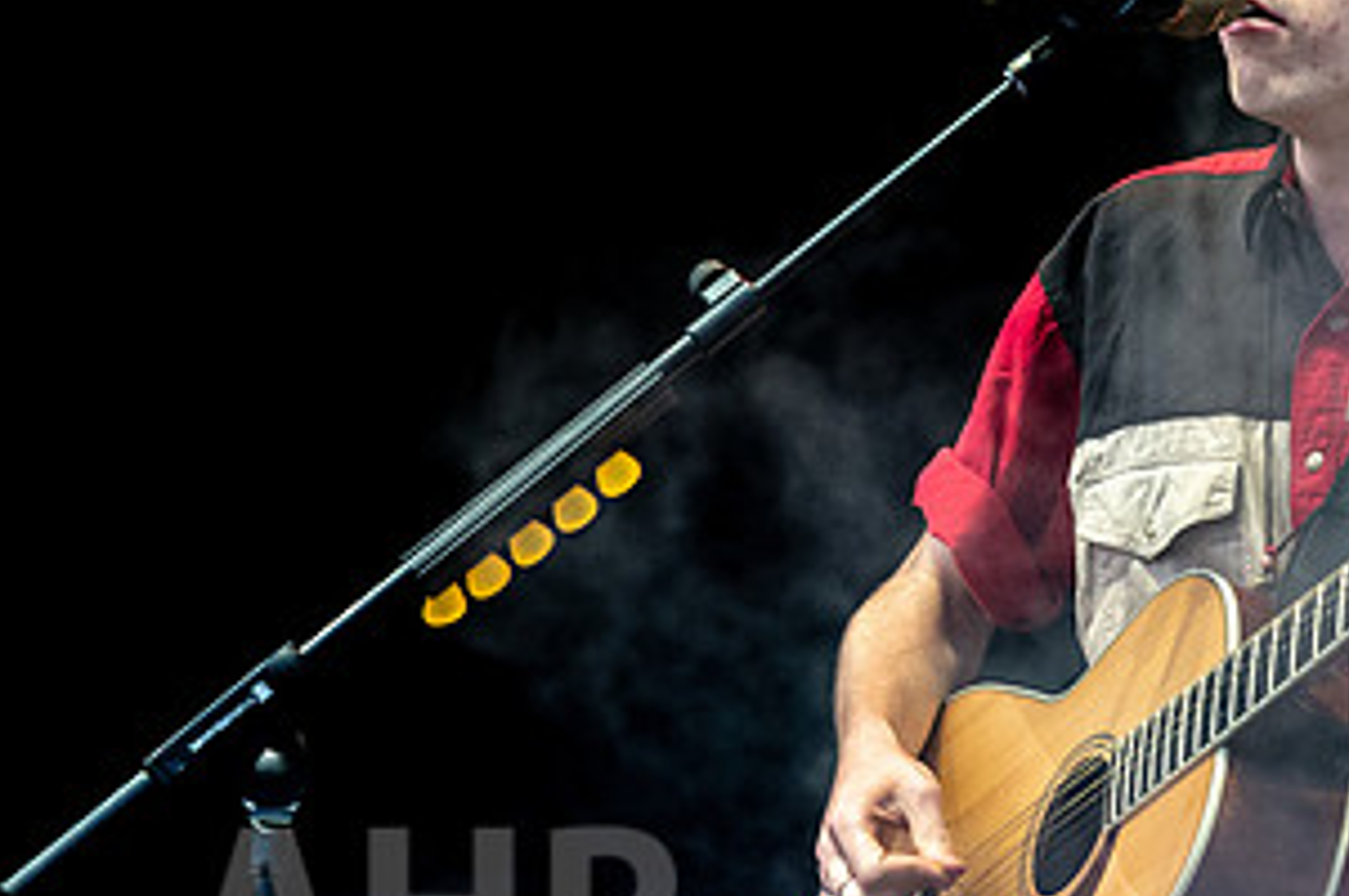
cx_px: 1291
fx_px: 14972
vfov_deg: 3.4
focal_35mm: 400
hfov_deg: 5.2
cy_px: 430
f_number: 5
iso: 6400
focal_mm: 200
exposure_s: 1/500
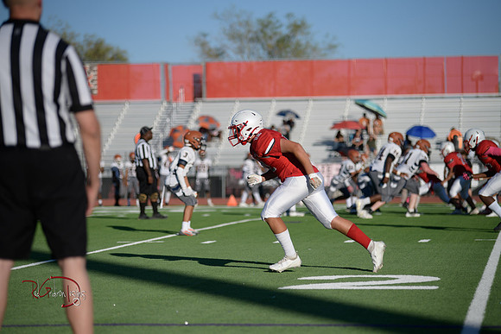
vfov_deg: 9.8
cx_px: 250
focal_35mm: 140
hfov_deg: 14.7
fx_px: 1949
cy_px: 167
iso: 125
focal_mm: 140
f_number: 2.8
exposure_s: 1/5000
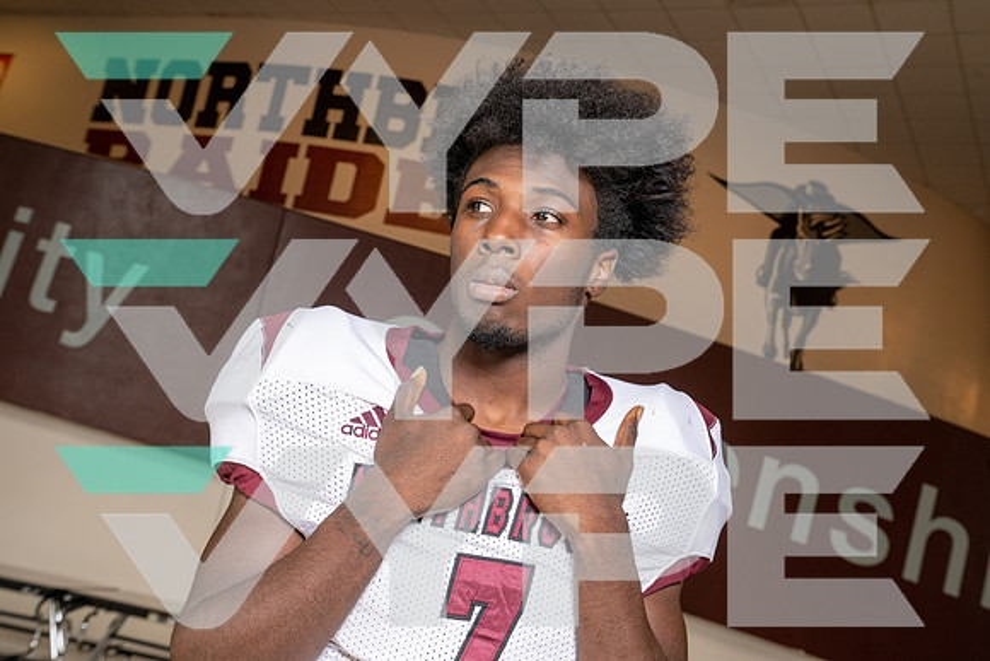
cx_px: 495
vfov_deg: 29.9
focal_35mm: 45
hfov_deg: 43.6
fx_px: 1238
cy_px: 330
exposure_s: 1/250
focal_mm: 45
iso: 800
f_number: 8
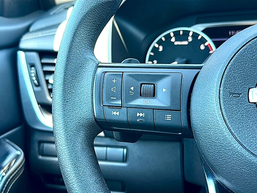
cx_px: 128
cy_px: 96
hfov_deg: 51.4
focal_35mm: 36
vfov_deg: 39.7
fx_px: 267
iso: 80
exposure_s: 1/79
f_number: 1.78
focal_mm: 6.86
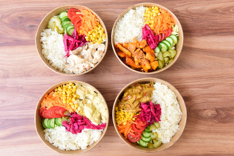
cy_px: 79
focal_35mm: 35
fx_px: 227
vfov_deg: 37.8
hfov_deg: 54.4
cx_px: 115
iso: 2000
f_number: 8
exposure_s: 1/160
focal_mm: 34
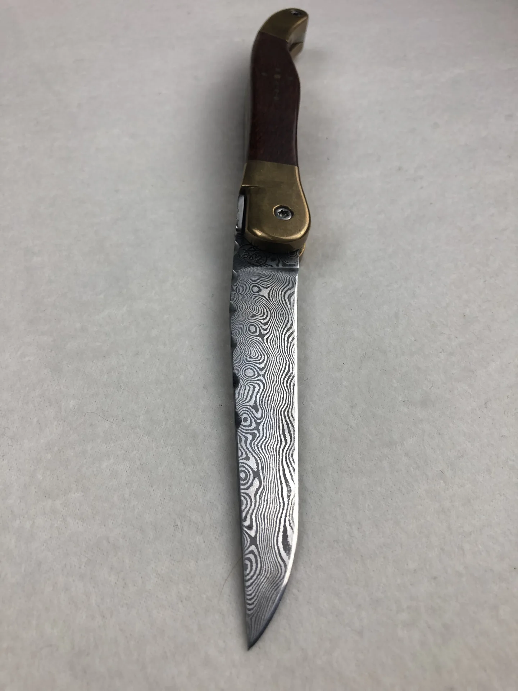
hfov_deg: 49.7
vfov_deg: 63.4
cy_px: 346
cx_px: 259
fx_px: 559
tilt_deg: -52.7
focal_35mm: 28
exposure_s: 1/50
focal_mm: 4
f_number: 1.8
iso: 20
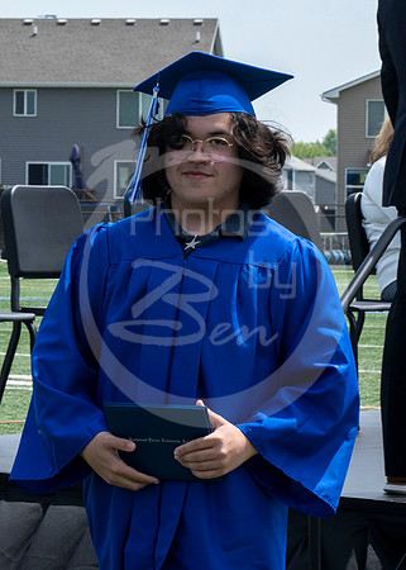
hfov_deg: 6.6
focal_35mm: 218
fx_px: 3516
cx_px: 38
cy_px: 190
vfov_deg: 9.2
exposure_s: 1/250
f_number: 13
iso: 200
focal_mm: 70
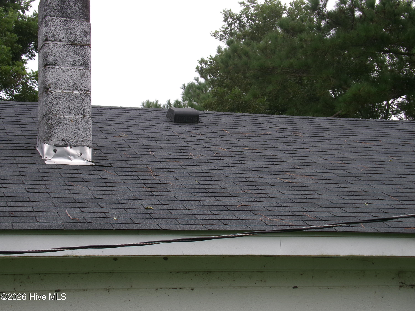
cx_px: 208
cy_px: 156
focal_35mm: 69
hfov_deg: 28.2
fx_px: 827
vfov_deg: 21.3
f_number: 4.7
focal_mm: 12.3
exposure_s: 1/220
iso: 100
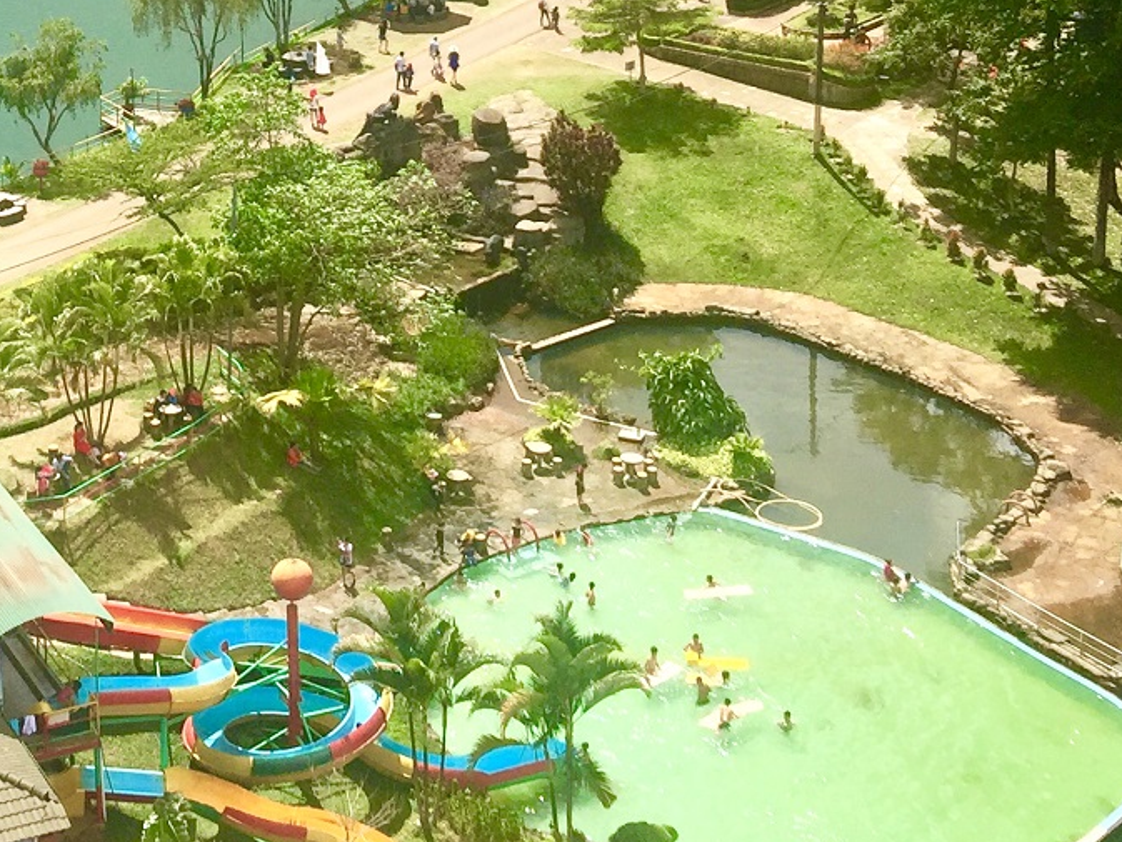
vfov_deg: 18.7
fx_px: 2464
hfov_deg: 24.9
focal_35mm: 76
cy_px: -46
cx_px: 100
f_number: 2.2
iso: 32
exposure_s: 1/1883
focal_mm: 4.15
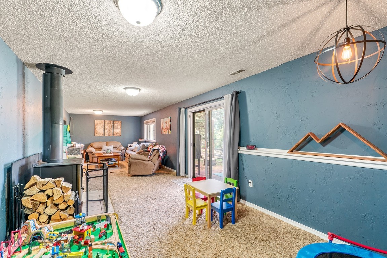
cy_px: 129
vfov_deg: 73.8
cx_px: 194
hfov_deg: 96.7
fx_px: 172
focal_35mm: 16
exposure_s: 1/1.25
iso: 800
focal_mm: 16
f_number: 6.3
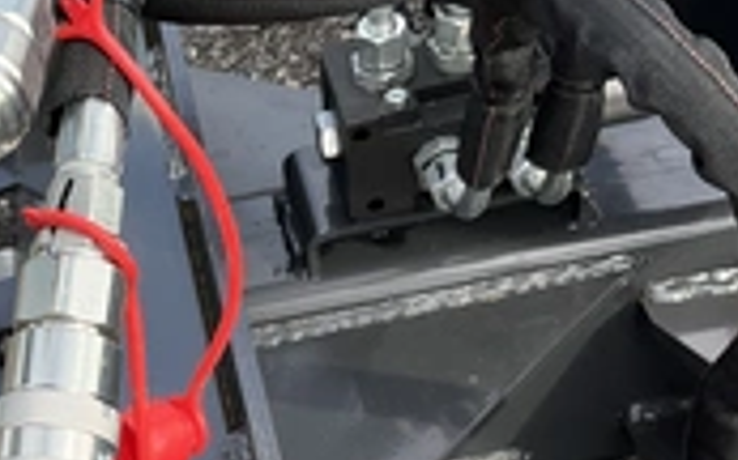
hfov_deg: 27.4
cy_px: 379
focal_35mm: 71
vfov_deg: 18.1
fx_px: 1428
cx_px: 9
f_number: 1.8
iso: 25
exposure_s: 1/425
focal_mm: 3
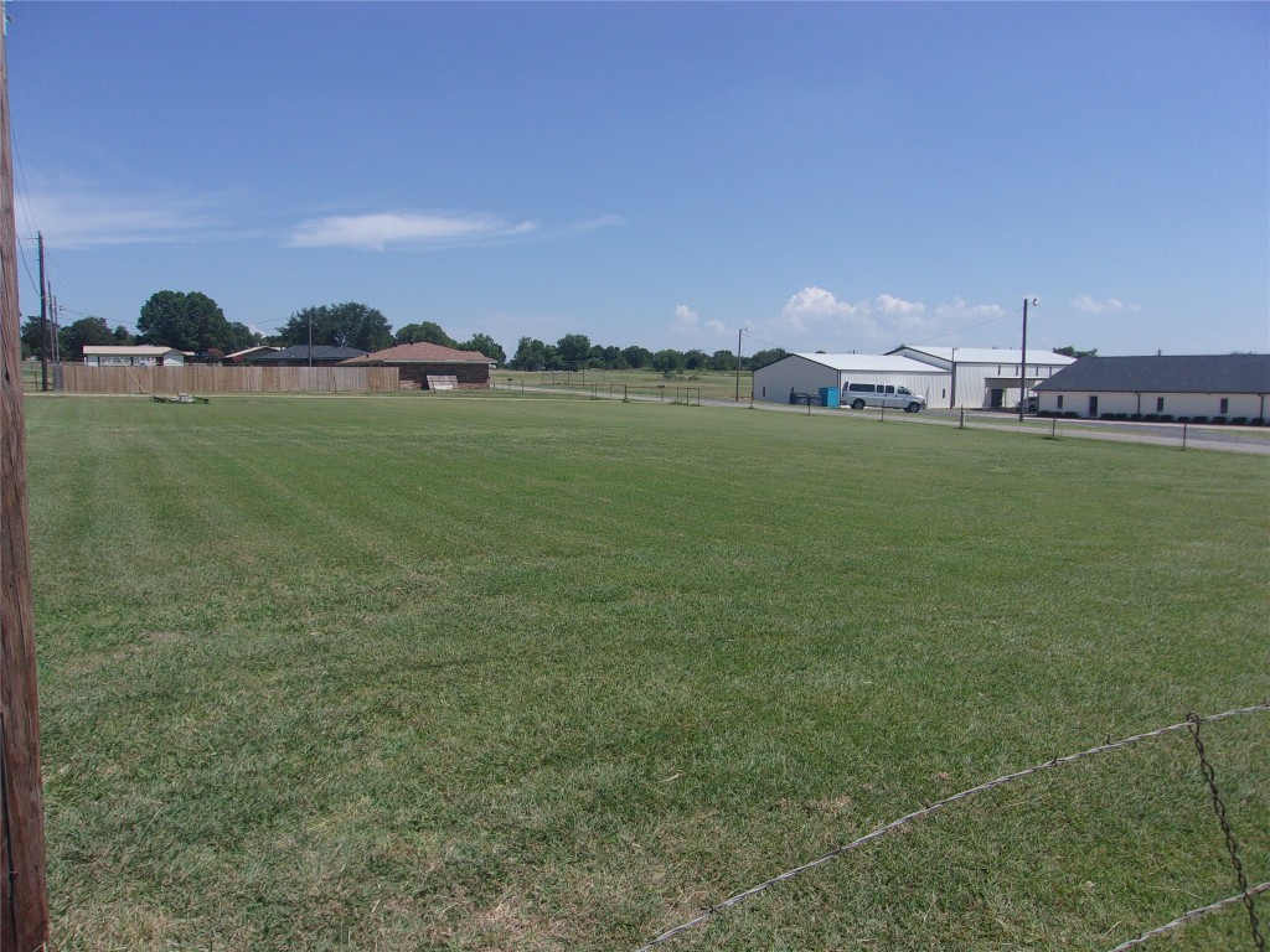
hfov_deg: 65.3
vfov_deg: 51.4
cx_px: 635
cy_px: 476
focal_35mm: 27
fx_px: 991
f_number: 10.4
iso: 80
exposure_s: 1/150
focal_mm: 4.9
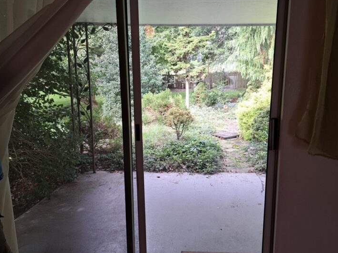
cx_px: 187
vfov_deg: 51.3
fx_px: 264
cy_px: 128
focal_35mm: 27
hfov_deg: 65.2
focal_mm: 5.23
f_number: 1.8
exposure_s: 1/60
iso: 50
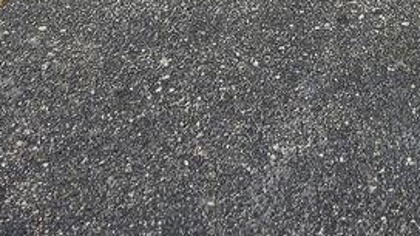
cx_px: 514
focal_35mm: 118
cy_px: -453
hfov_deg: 17.3
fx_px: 1314
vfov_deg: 8.7
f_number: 1.7
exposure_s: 1/370
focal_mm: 6.3
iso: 10
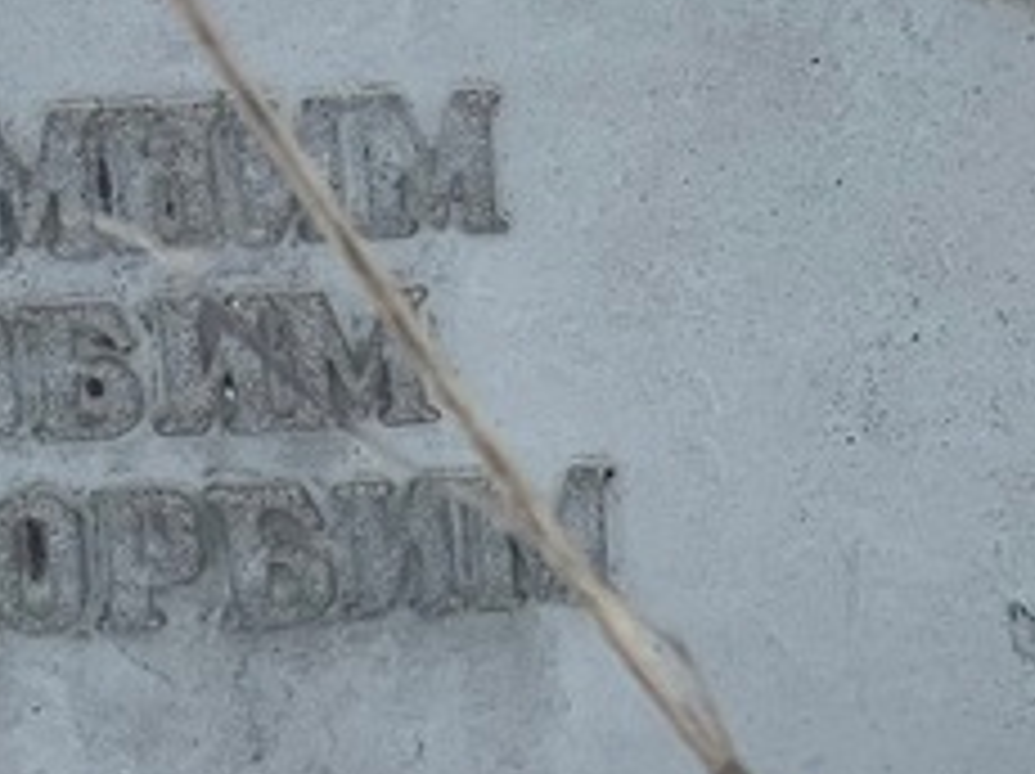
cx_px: 1107
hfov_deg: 7.4
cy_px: -405
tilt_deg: -20.6
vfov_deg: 5.5
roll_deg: -0.2
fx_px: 8005
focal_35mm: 268
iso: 200
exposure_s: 1/99
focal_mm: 9
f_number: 2.8
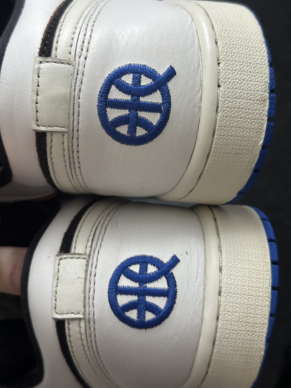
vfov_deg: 39.7
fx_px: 538
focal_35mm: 48
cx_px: 146
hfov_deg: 30.3
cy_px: 194
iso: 200
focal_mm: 6.86
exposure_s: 1/50
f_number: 1.78
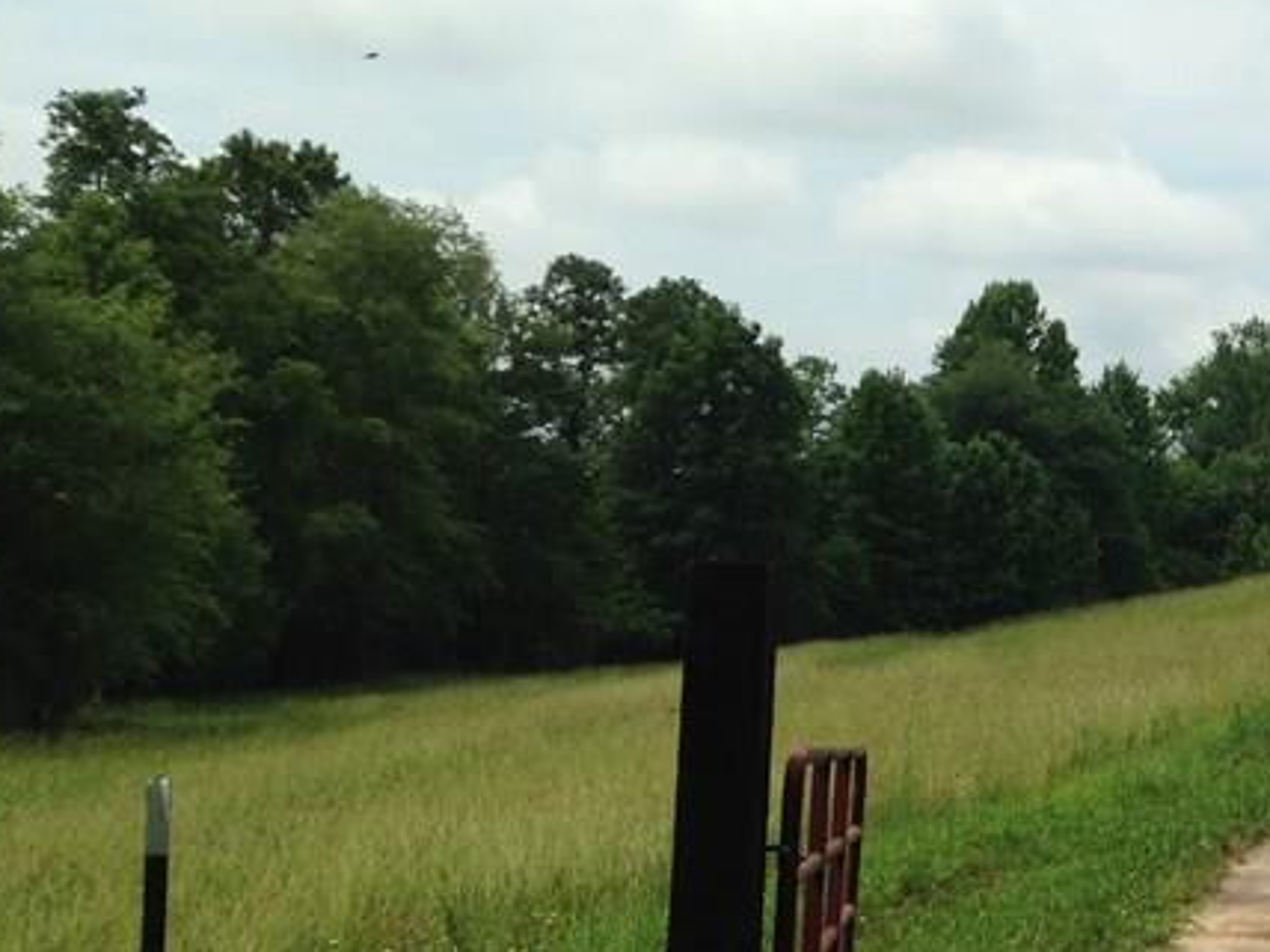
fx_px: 2898
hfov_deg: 23.3
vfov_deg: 18.6
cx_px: 1383
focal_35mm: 79
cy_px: 632
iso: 50
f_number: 2.4
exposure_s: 1/2169
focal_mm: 4.12
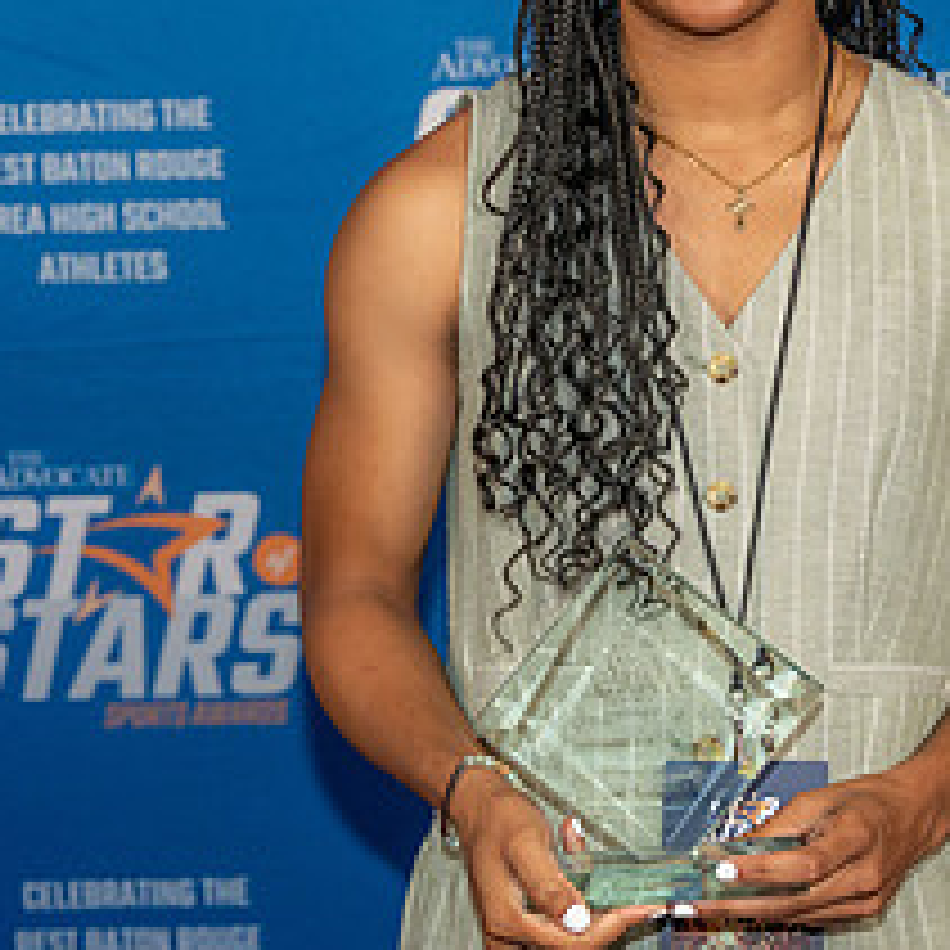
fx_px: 3633
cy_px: 457
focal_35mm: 117
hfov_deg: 14.9
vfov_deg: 14.9
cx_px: 639
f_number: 3.2
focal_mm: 50
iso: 400
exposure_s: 1/200
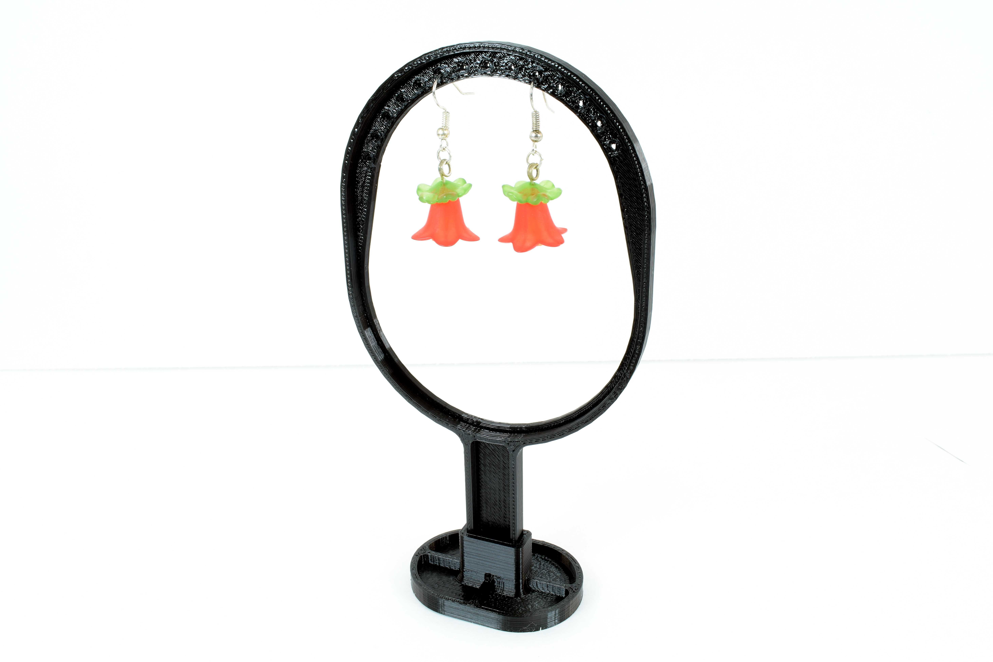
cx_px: 496
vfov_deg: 43.6
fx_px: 827
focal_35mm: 30
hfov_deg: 61.9
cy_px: 331
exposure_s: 1/5
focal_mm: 20
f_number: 18
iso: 100
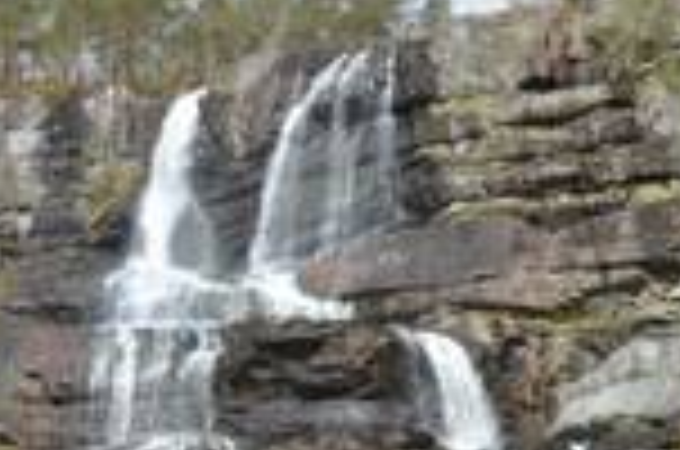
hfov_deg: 14.4
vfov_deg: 9.4
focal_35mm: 143
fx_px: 2695
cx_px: 306
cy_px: 524
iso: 100
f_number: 8
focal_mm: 30
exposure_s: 1/250
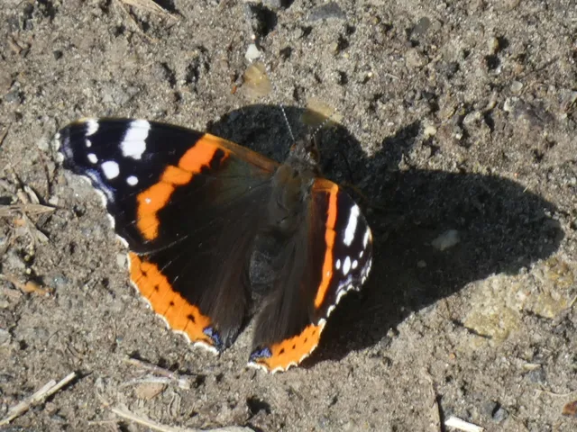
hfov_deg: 6.6
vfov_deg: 5.0
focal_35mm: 300
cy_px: 216
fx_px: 5001
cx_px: 288
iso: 80
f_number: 5.5
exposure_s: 1/250
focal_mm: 53.8
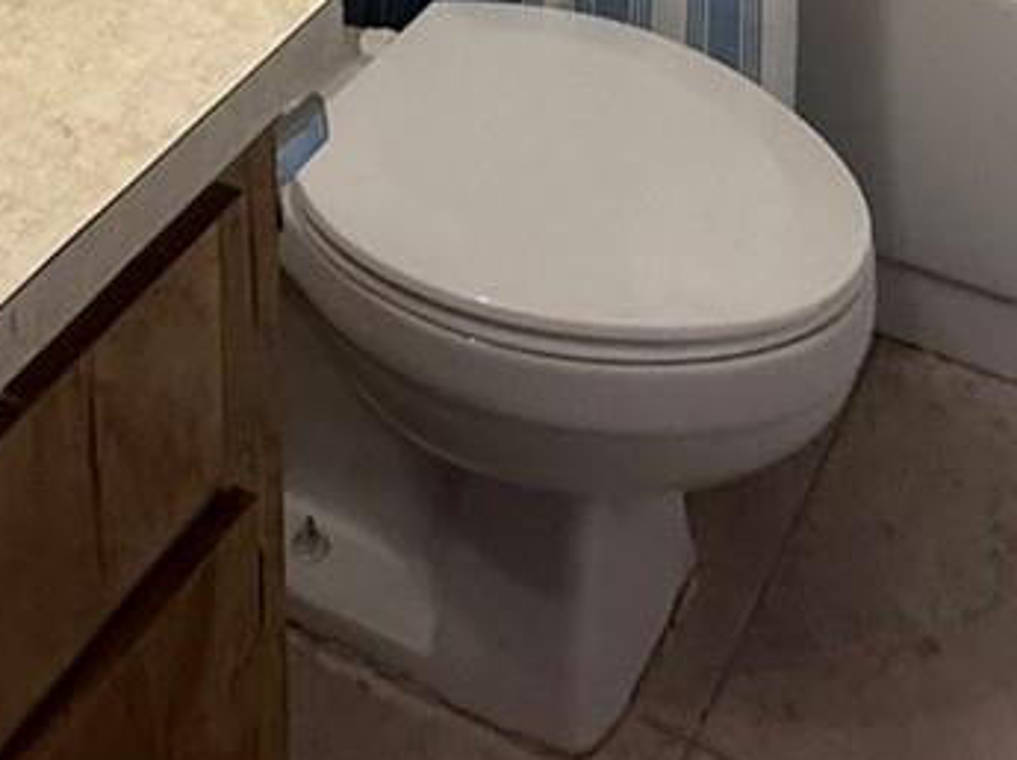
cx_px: 593
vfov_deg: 15.6
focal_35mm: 65
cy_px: -922
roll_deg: -0.2
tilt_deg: -5.1
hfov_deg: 29.8
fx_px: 1908
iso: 320
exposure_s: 1/120
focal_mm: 2.22
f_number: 2.2
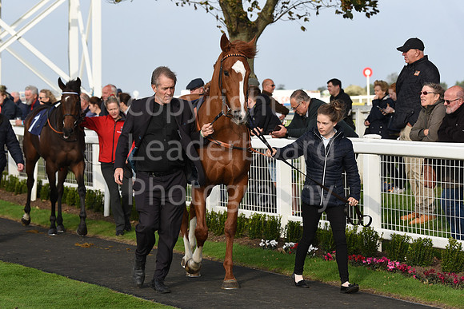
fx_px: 1676
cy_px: 154
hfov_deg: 15.8
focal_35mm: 130
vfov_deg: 10.6
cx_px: 232
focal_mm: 130
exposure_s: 1/2000
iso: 640
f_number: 6.3
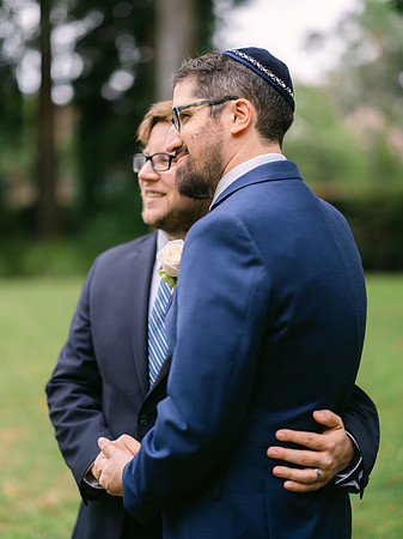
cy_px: 270
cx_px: 202
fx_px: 979
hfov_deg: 23.3
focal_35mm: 63
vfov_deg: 30.7
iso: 160
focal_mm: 80
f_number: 1.7
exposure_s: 1/950
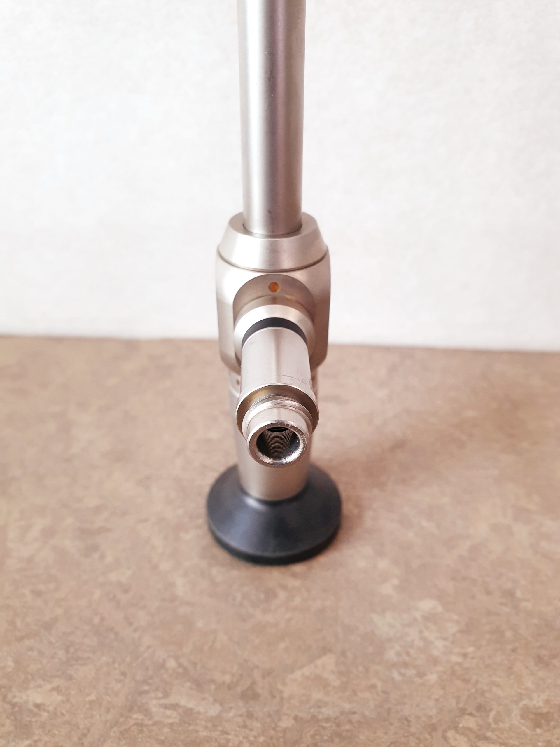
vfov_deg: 67.3
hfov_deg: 53.1
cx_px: 280
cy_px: 374
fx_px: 561
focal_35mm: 26
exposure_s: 1/50
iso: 400
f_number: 2.4
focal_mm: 4.3
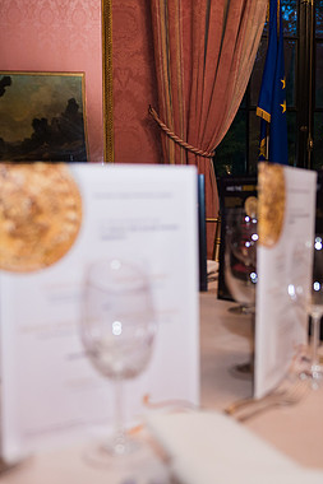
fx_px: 593
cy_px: 245
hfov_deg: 30.2
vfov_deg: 44.5
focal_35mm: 44
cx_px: 218
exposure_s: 1/200
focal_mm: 27
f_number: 3.2
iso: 1600
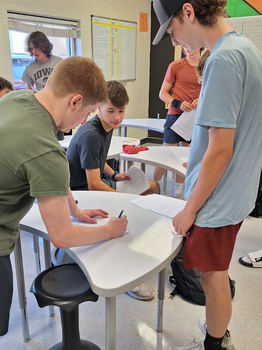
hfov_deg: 42.7
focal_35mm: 33
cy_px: 189
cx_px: 105
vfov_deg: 55.3
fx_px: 333
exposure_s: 1/120
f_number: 1.8
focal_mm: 5.54
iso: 80
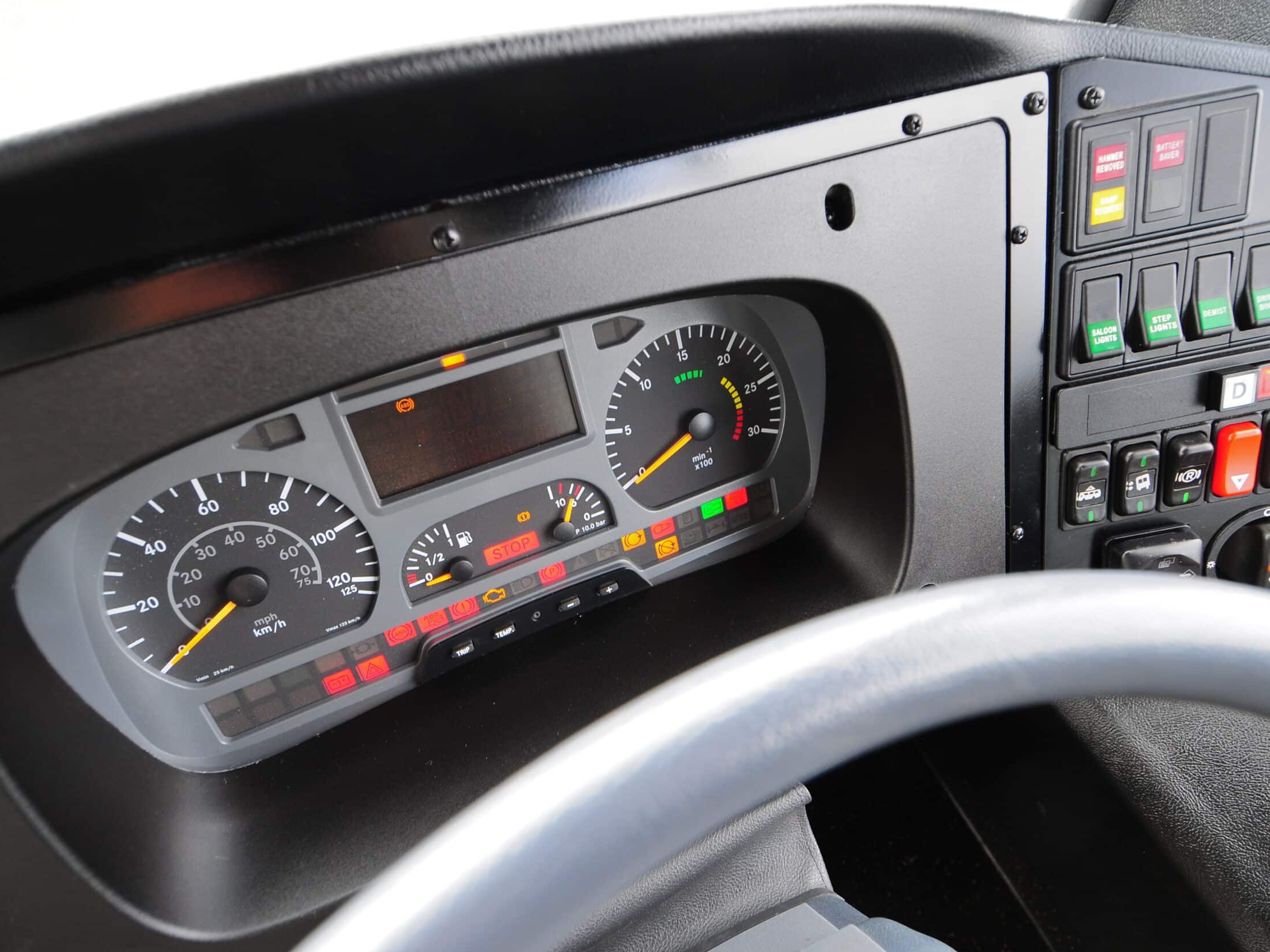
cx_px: 681
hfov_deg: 81.6
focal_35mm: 20
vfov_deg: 66.0
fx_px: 734
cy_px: 468
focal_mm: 12
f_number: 4.5
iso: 200
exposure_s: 1/25
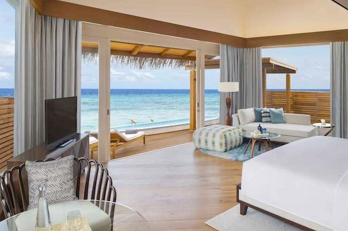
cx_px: 220
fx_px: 357
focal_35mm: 37
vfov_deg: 35.7
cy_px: 86
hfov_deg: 51.3
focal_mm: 24
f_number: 11
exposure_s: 1/13
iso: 100
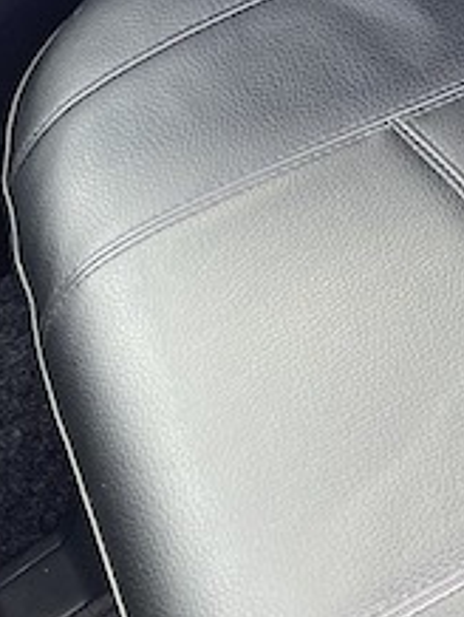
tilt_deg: -34.5
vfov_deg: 14.2
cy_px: -509
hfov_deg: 10.6
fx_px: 2176
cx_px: 1078
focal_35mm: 122
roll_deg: +8.9
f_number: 1.6
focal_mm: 5.1
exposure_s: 1/121
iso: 125
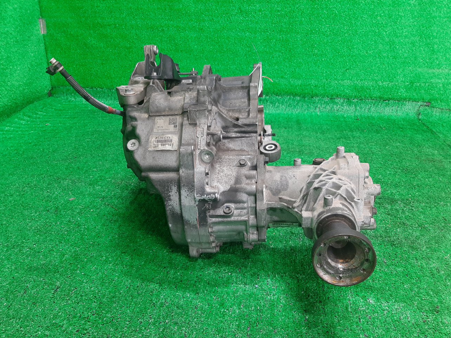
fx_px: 378
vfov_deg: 48.2
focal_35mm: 29
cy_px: 183
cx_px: 214
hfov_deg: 61.6
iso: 136
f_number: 1.7
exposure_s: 1/50
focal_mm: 3.93
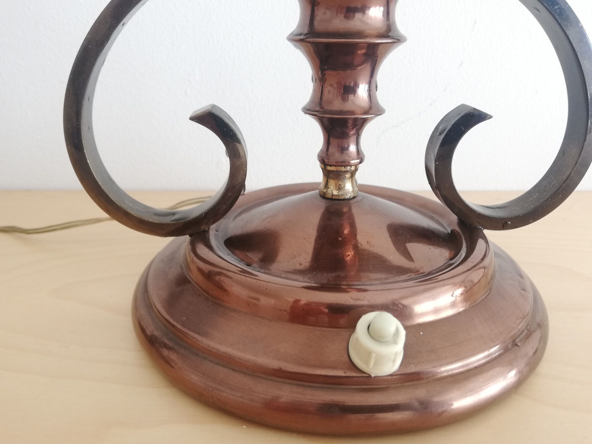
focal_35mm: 28
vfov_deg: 49.7
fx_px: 479
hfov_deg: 63.4
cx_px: 296
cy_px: 222
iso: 125
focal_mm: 3.81
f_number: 2.2
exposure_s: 1/50
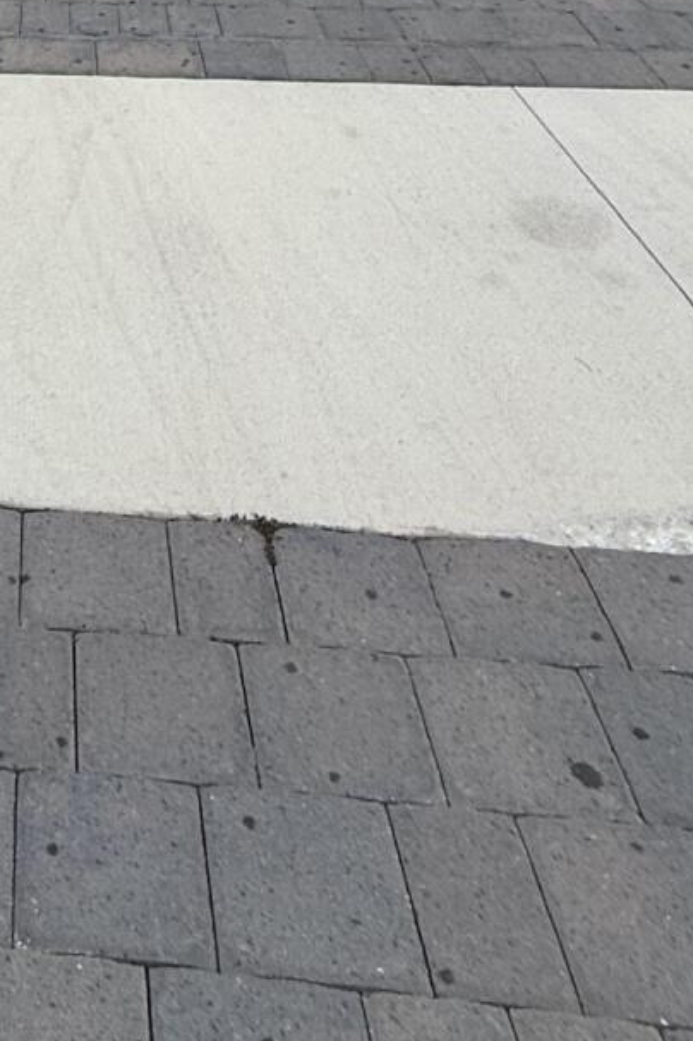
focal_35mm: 48
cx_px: -154
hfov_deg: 25.1
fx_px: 1387
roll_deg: +0.5
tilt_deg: -1.3
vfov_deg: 30.1
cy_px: -394
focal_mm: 2.22
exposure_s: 1/864
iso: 50
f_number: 2.2
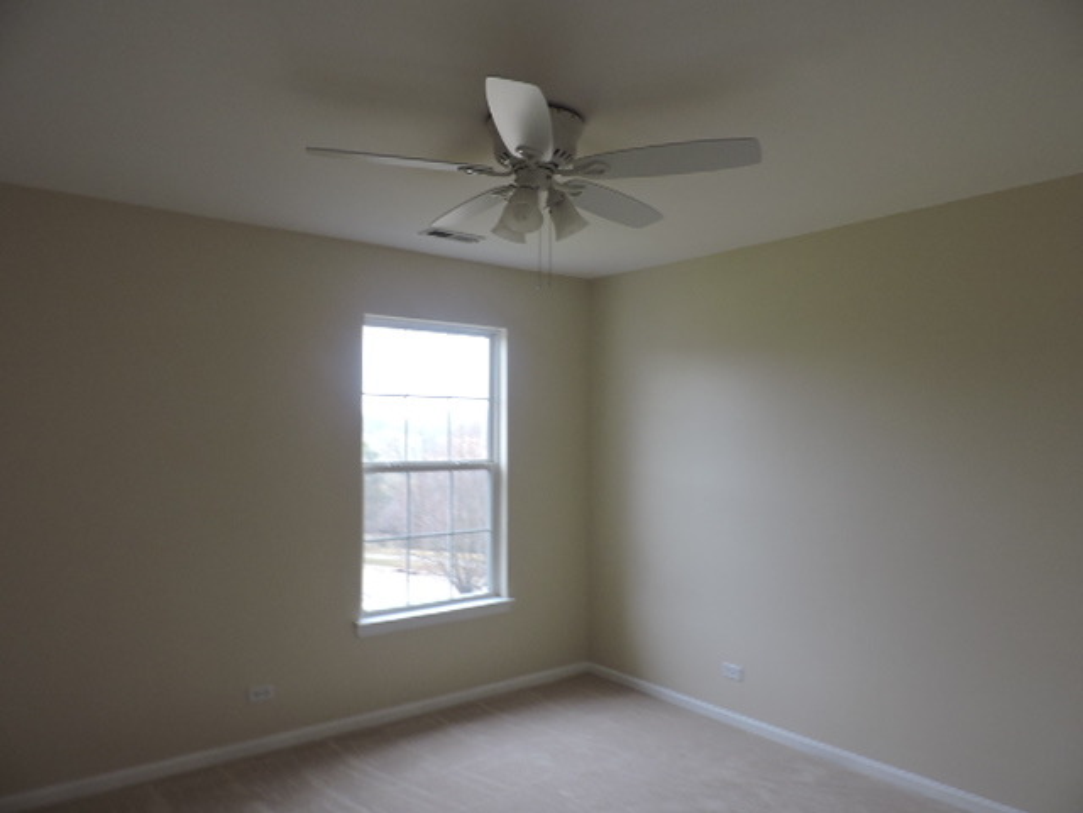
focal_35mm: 24
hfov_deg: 71.6
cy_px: 406
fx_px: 751
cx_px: 542
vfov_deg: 56.8
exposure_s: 1/30
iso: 160
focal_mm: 4.3
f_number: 3
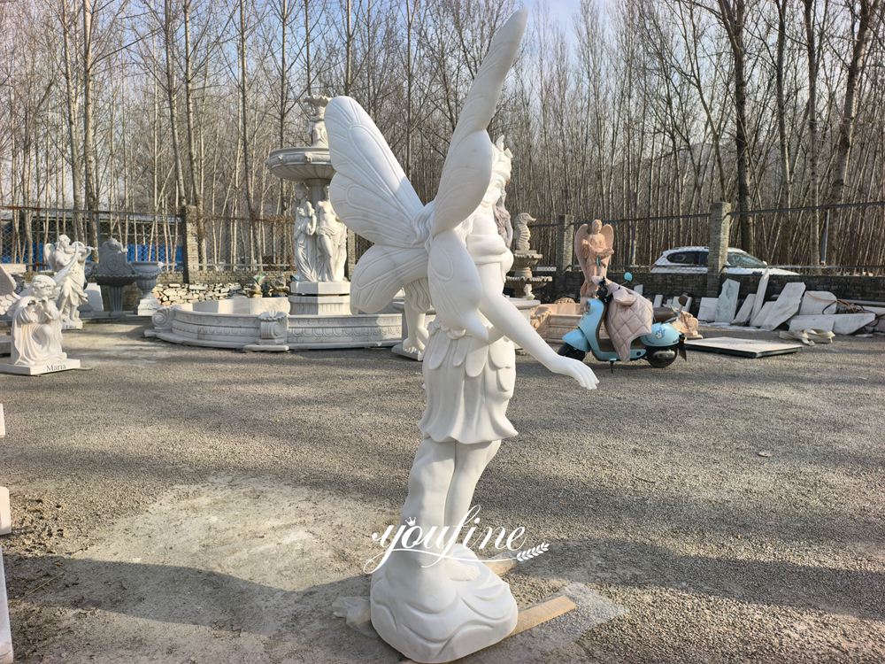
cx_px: 442
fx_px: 588
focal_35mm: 23
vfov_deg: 58.9
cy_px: 332
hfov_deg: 73.9
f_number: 1.57
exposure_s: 1/1675
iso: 72
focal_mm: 6.54
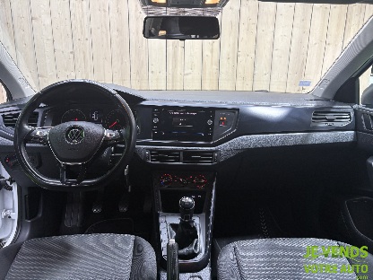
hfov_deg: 67.3
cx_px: 186
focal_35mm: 26
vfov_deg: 53.1
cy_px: 140
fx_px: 280
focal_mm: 5.96
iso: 125
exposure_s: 1/100
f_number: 1.6
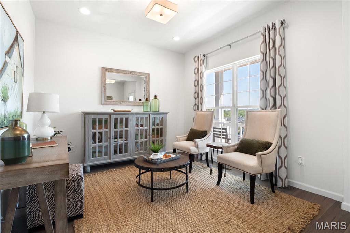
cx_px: 175
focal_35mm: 16
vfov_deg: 73.7
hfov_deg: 96.8
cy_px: 116
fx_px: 155
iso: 400
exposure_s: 1/25
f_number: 6.3
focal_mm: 8
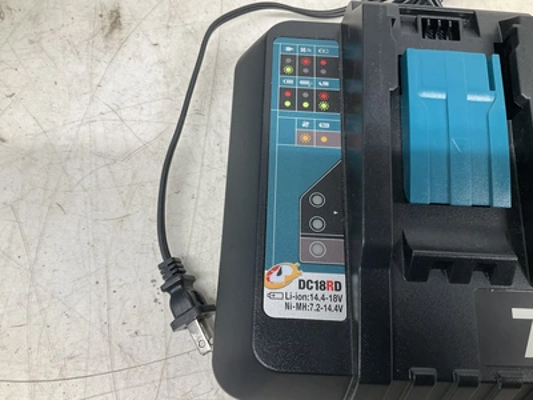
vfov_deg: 48.2
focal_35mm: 29
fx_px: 447
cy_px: 200
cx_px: 266
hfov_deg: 61.7
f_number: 1.8
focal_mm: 3
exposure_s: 1/60
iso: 32
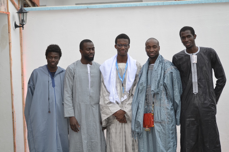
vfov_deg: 13.0
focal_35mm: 105
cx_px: 114
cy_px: 76
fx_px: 666
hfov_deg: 19.5
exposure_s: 1/125
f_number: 4
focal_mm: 70
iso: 200
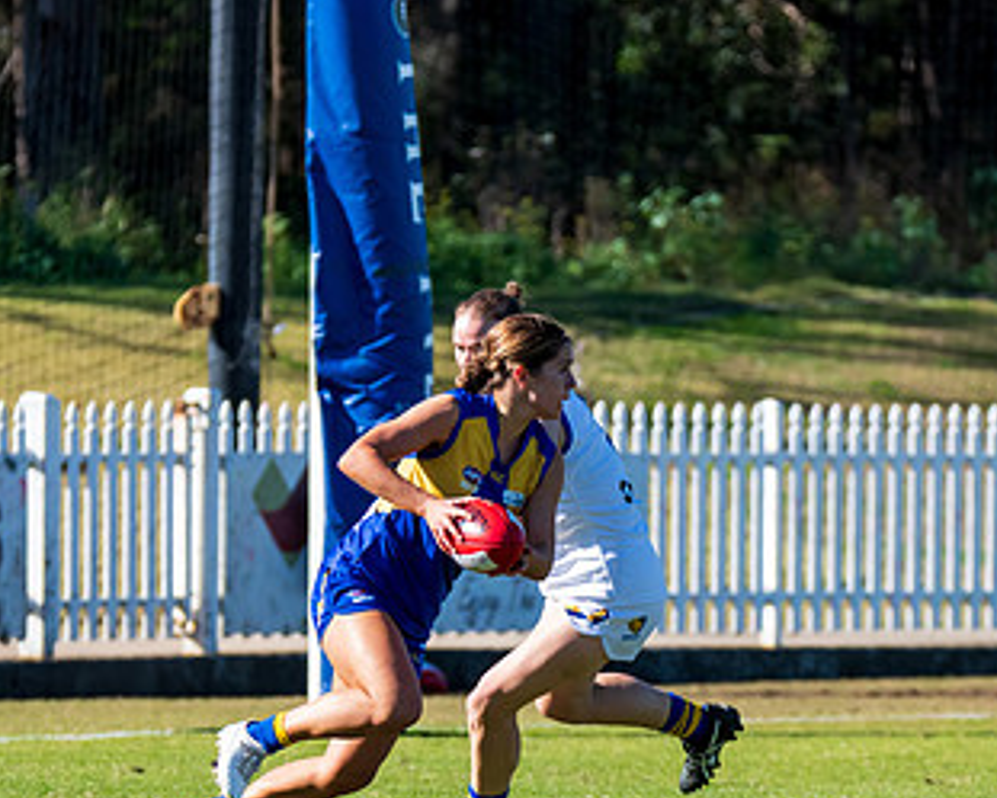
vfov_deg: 2.4
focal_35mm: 649
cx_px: 526
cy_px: 762
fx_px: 19156
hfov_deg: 3.0
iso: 800
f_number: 6.3
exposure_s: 1/2000
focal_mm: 300
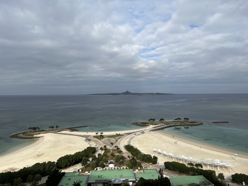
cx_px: 124
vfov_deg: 53.1
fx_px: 186
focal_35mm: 26
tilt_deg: -0.6
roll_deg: +0.4
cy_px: 93
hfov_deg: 67.3
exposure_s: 1/6579
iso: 50
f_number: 1.5
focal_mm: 5.7
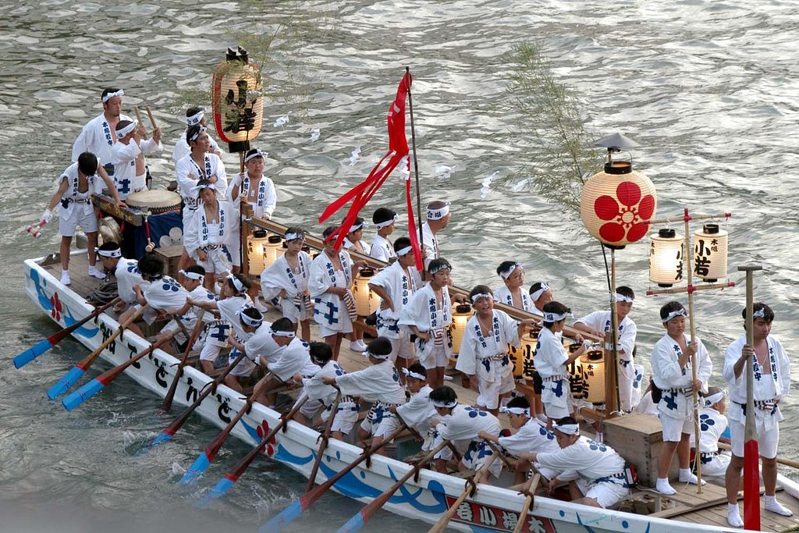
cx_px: 400
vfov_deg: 10.8
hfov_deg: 16.1
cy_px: 266
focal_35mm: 128
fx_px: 2830
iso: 800
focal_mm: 85
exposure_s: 1/180
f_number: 6.7
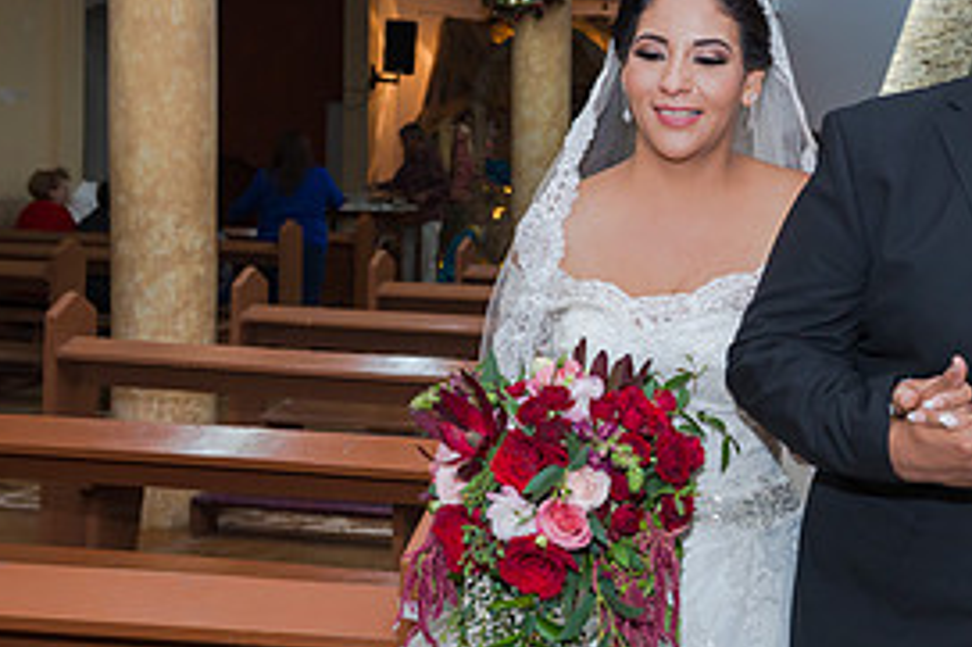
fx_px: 1727
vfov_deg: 21.2
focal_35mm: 64
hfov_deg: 30.8
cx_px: 750
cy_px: 231
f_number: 3.5
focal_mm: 30
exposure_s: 1/100
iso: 1600
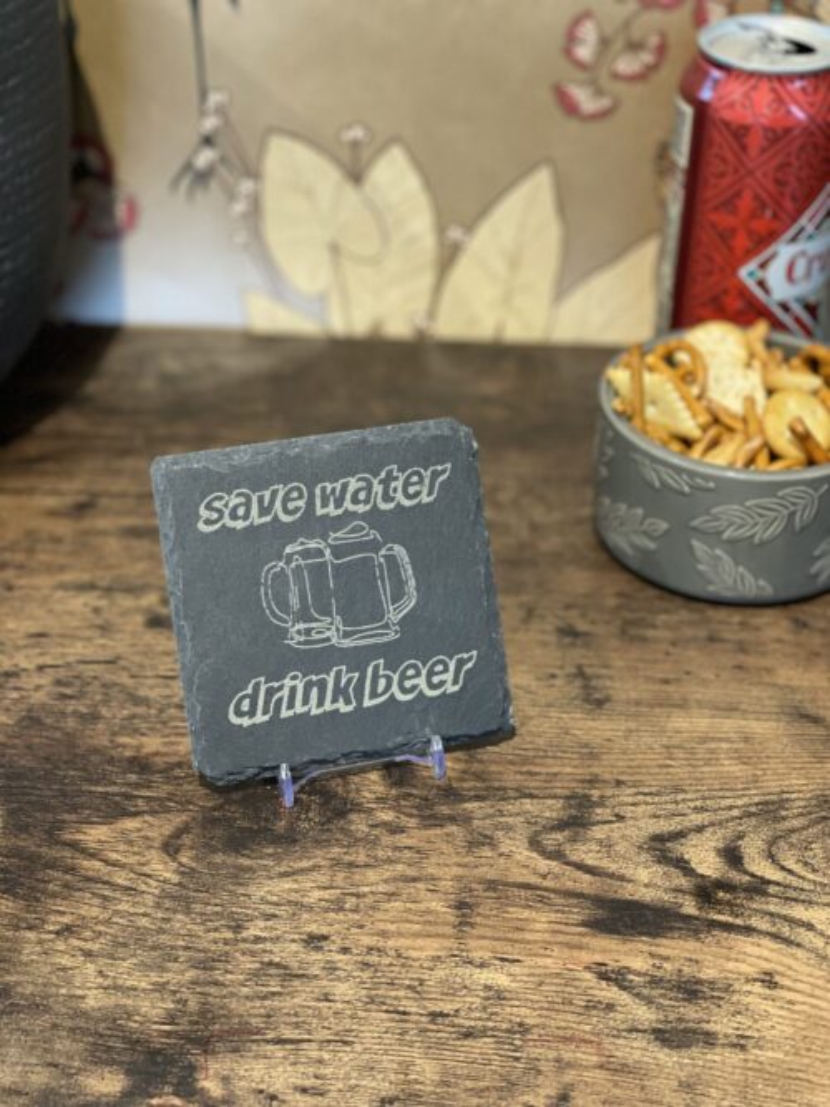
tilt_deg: -36.6
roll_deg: +0.0
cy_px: 554
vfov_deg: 36.8
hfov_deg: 28.0
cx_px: 415
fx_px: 1663
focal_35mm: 52
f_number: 2
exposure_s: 1/33
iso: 320
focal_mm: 6
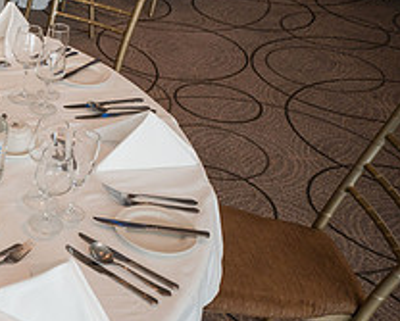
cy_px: 178
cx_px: -142
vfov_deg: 26.3
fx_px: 688
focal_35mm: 58
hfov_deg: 26.6
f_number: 2.8
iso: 1250
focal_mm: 22.2
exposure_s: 1/500
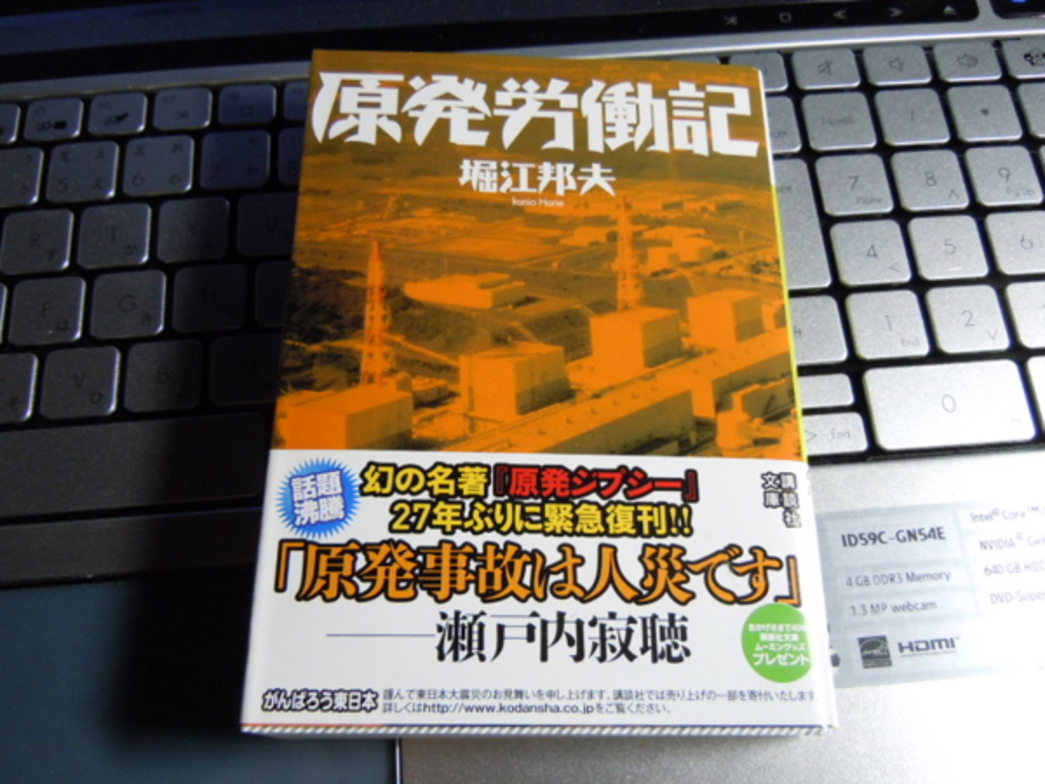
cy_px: 392
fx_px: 906
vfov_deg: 46.8
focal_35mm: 30
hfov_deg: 60.0
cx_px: 522
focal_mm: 5.4
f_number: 3.5
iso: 400
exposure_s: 1/40
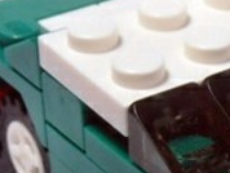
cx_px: 279
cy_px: 143
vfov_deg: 7.9
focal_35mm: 187
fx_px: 1244
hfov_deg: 10.4
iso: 80
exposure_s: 1/80
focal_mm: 6.61
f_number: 3.9
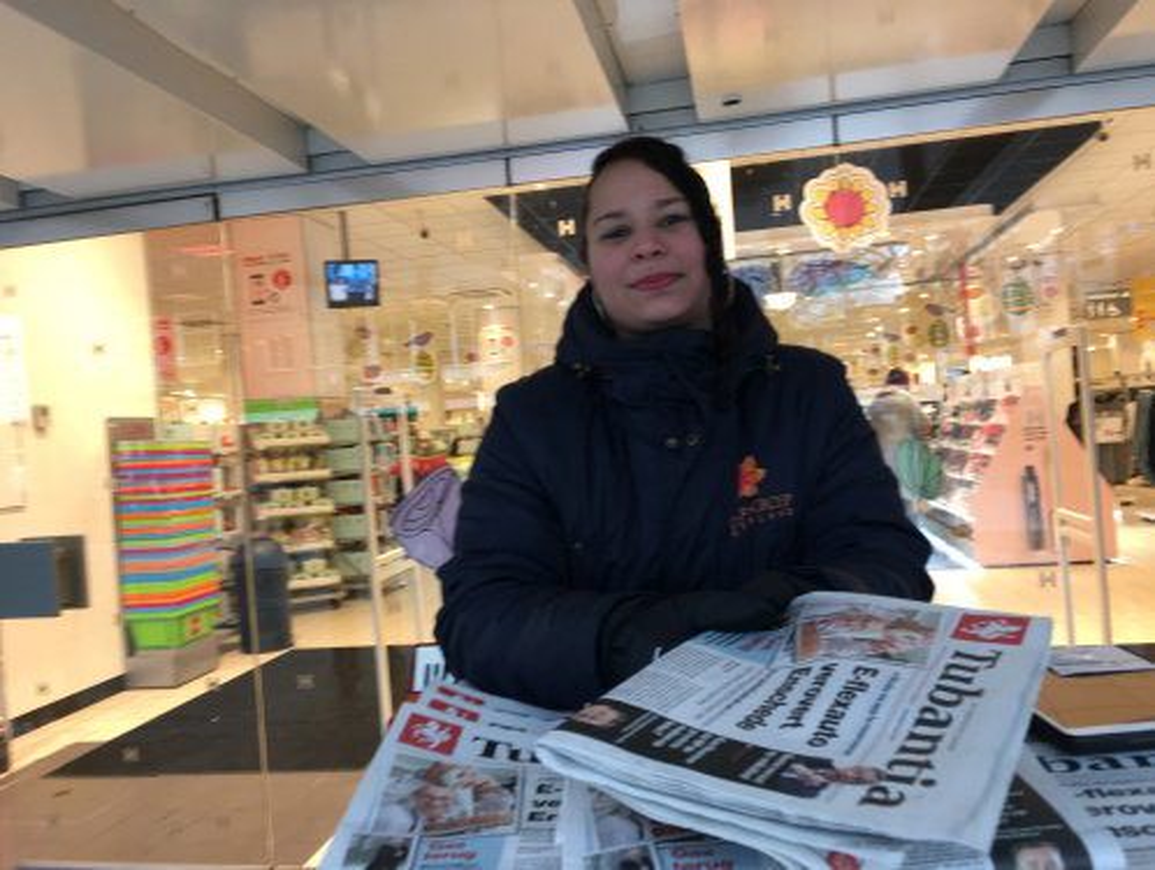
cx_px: 578
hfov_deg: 61.6
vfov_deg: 48.3
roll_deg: +2.9
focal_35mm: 29
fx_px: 969
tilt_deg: +0.5
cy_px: 435
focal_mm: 4.15
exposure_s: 1/33
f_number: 2.2
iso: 64
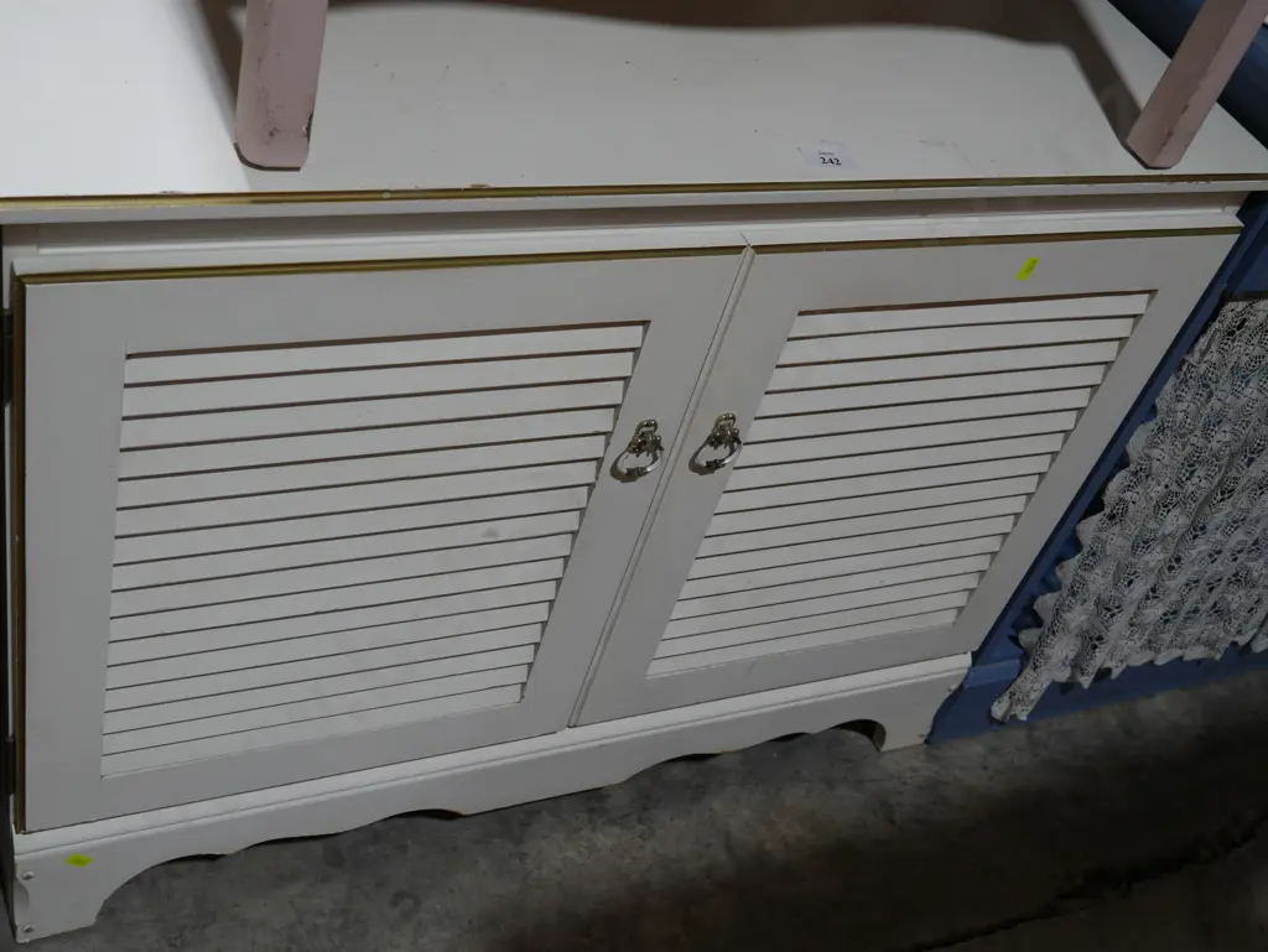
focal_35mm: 42
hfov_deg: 44.8
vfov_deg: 34.4
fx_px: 1539
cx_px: 634
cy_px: 476
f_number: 4.6
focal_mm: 21
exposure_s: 1/100
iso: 200
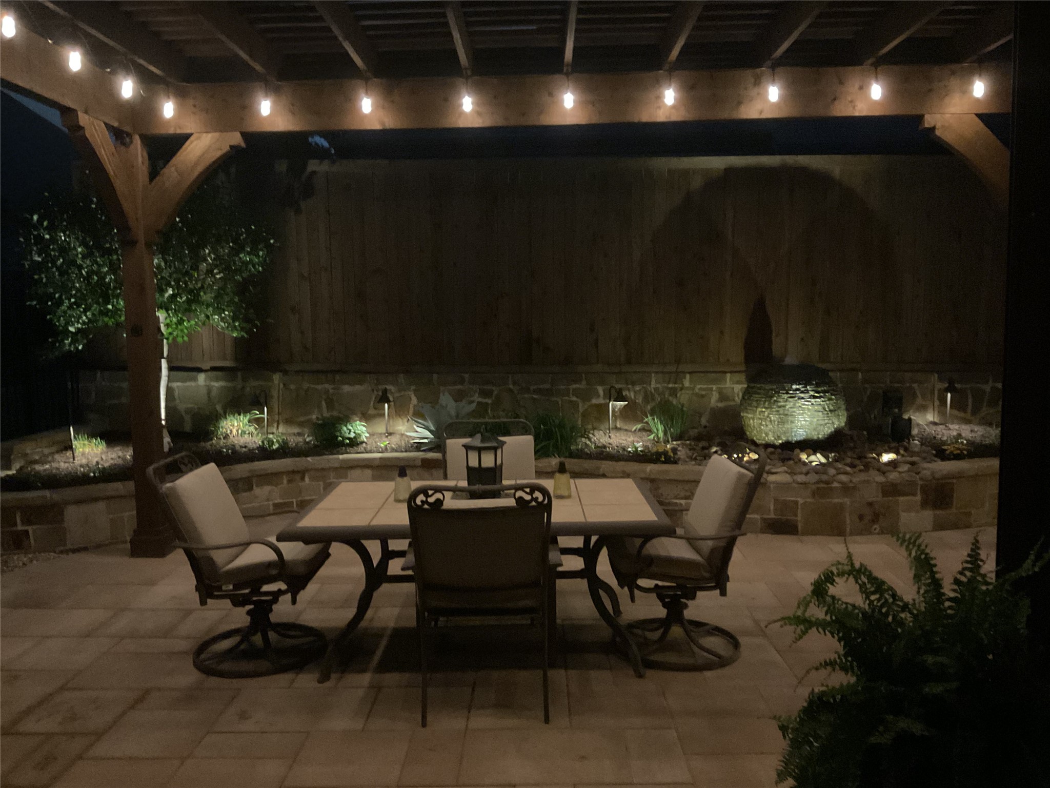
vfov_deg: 48.2
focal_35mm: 29
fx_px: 880
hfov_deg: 61.7
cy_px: 394
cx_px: 525
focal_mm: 3
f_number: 1.8
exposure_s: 1/15
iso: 1000
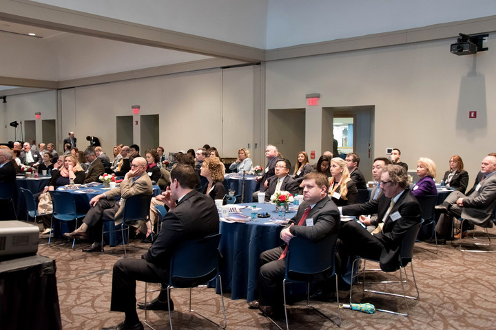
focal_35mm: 36
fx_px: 496
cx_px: 248
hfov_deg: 53.1
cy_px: 165
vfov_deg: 36.9
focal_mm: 24
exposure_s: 1/25
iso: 3200
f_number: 5.6
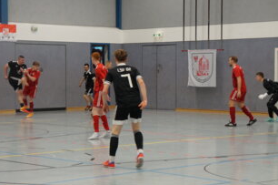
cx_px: 101
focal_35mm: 102
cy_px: 90
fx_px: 786
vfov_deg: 13.4
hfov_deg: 20.0
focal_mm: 52
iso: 1250
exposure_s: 1/100
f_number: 5
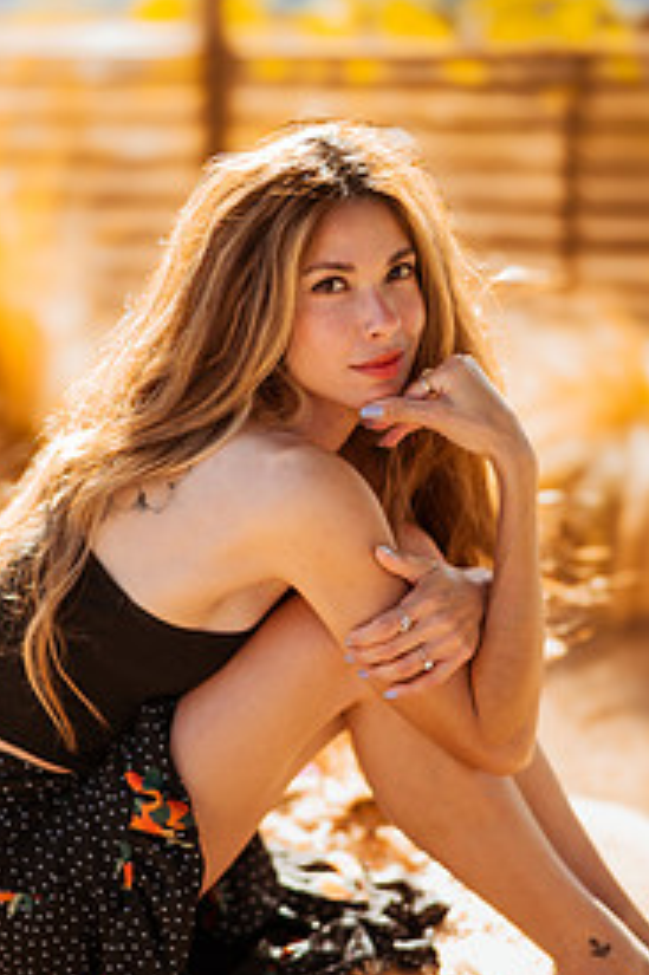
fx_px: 2572
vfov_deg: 21.5
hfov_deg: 14.4
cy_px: 521
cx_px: 305
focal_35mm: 95
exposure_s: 1/800
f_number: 1.4
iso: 50
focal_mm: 58
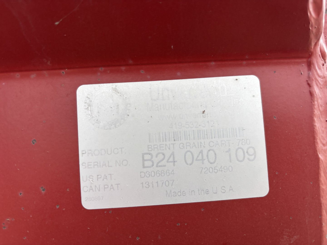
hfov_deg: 67.3
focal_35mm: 26
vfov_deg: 53.1
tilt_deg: +4.1
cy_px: 122
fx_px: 246
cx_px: 164
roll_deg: +3.6
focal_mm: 5.96
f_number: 1.6
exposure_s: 1/887
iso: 50
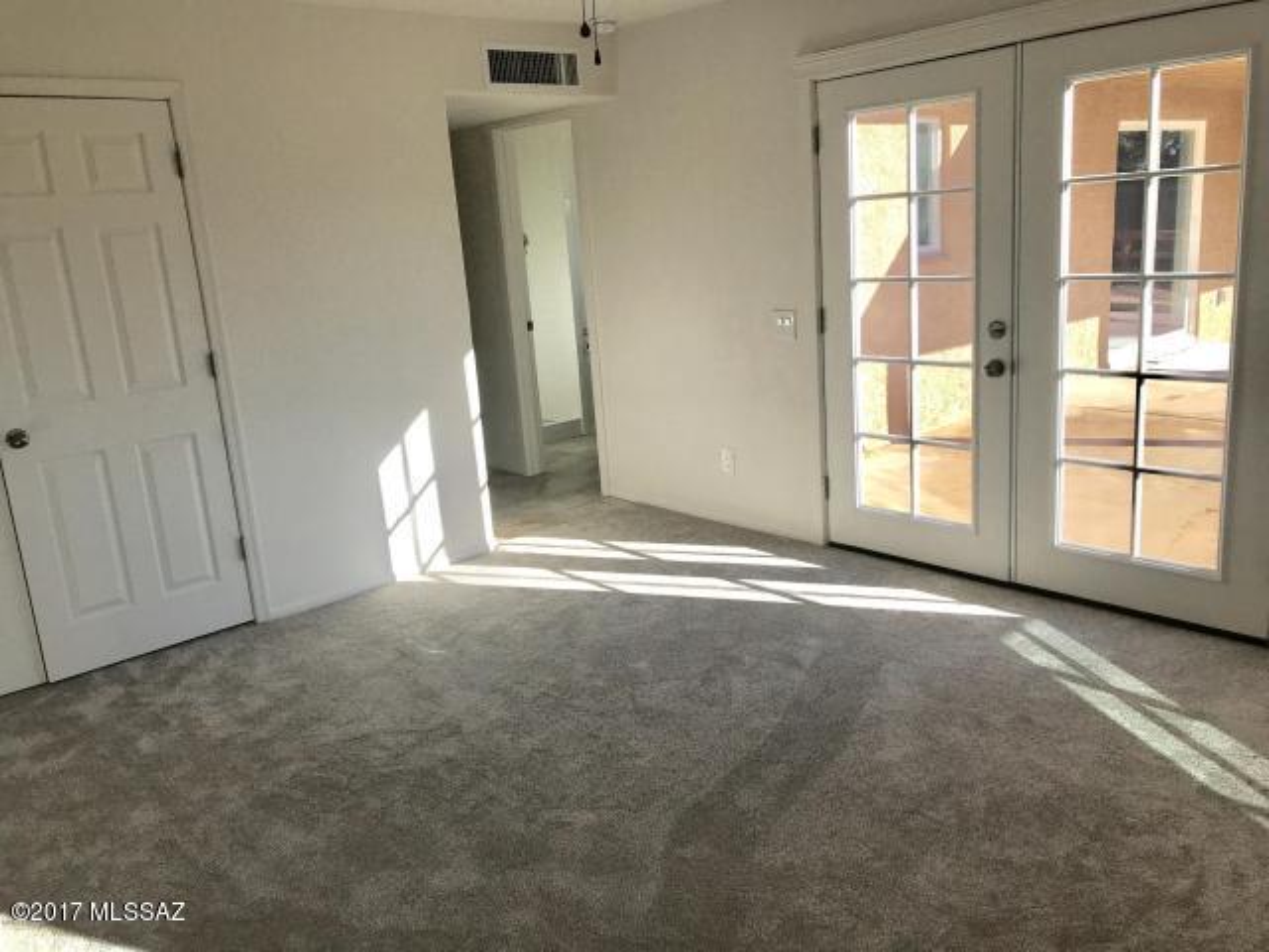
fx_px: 1026
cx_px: 634
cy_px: 476
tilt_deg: -15.1
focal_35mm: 28
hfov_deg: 63.4
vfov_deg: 49.7
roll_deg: +4.0
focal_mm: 3.99
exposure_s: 1/760
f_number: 1.8
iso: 20
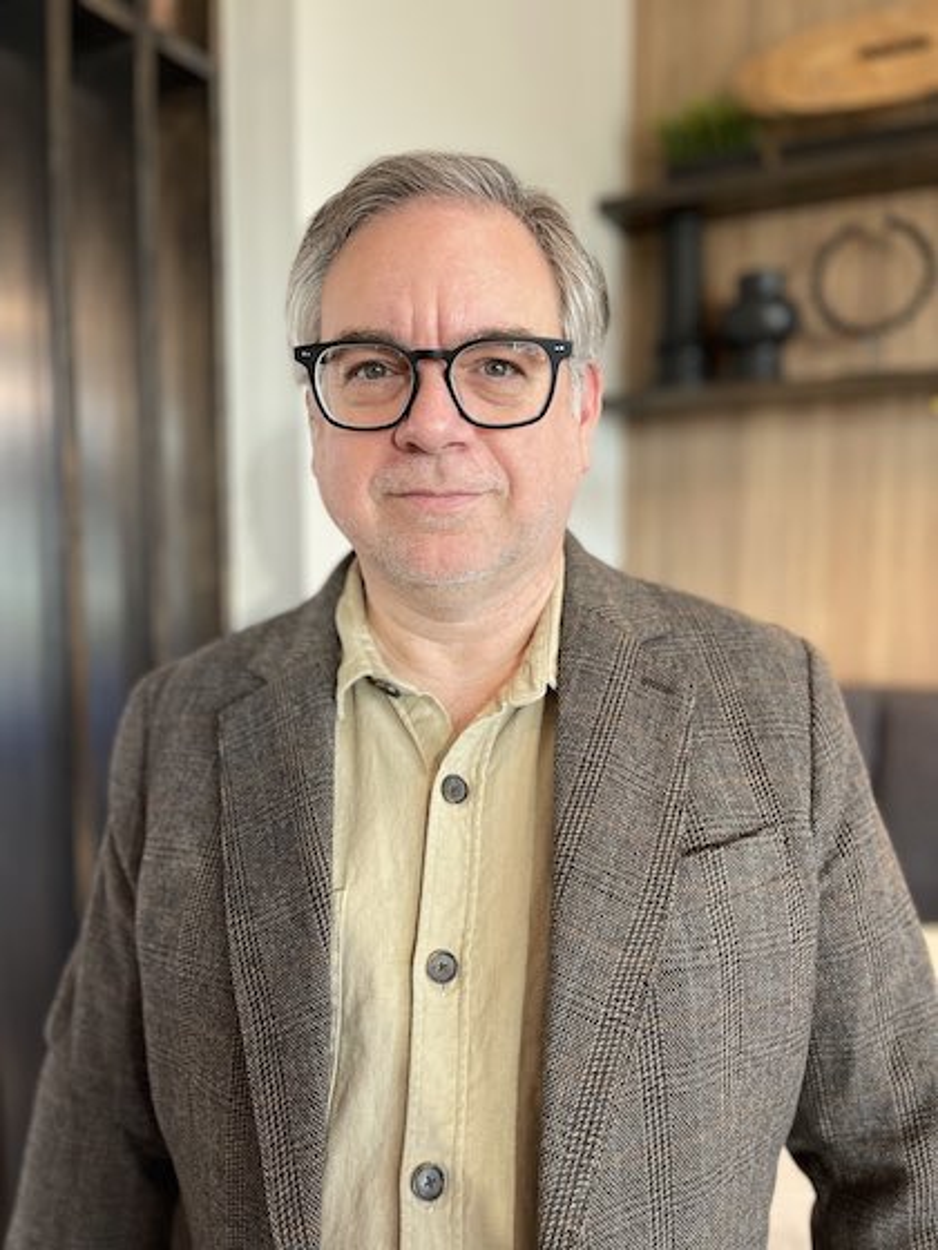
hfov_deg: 53.1
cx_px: 469
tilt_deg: -4.4
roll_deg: +0.2
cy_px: 625
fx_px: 939
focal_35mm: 26
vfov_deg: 67.3
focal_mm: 5.1
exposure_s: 1/60
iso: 80
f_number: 1.6
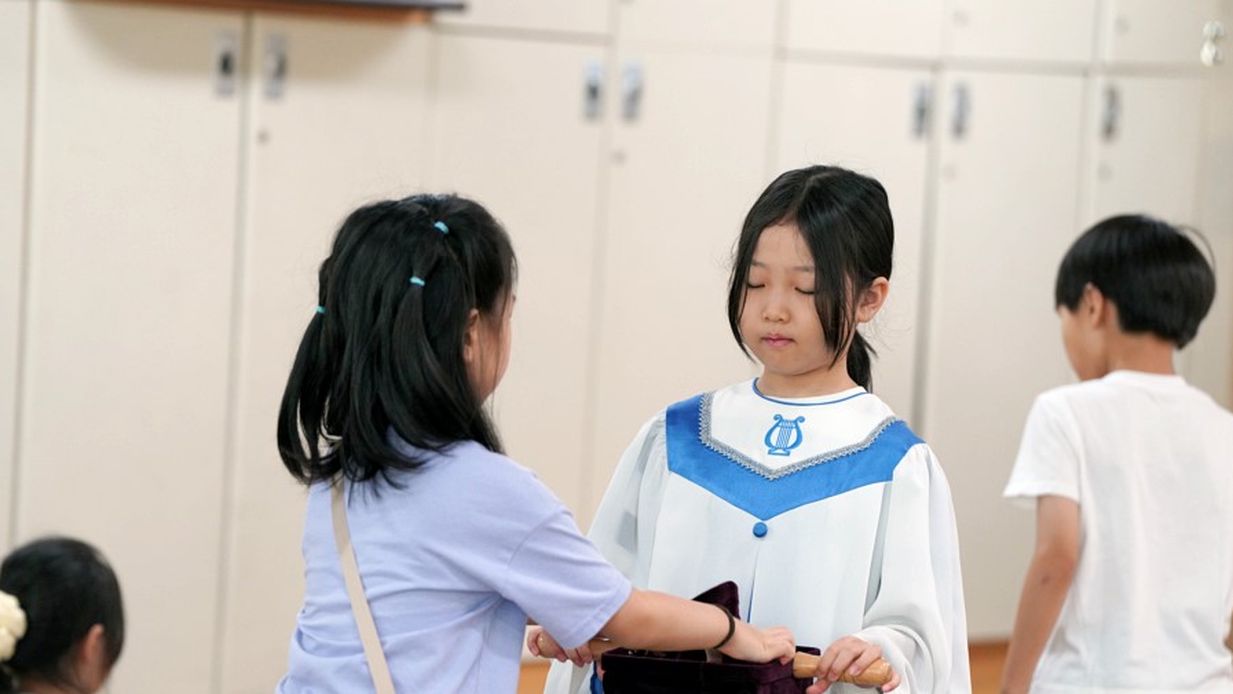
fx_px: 6572
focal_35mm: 201
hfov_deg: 10.7
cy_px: 383
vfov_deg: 6.0
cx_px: 618
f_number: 4
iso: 2000
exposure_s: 1/200
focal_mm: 191
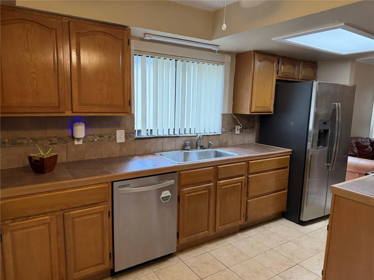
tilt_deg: -8.3
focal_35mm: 24
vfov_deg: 56.8
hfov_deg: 71.6
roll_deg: -2.2
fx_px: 259
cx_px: 187
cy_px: 140
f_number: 1.78
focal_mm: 6.76
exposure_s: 1/143
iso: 200
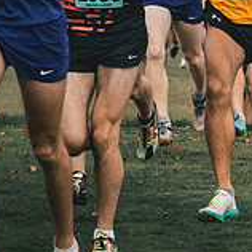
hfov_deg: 3.5
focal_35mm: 503
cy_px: -6
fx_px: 4143
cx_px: 365
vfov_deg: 3.5
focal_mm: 161
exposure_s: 1/1250
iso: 400
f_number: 6.3
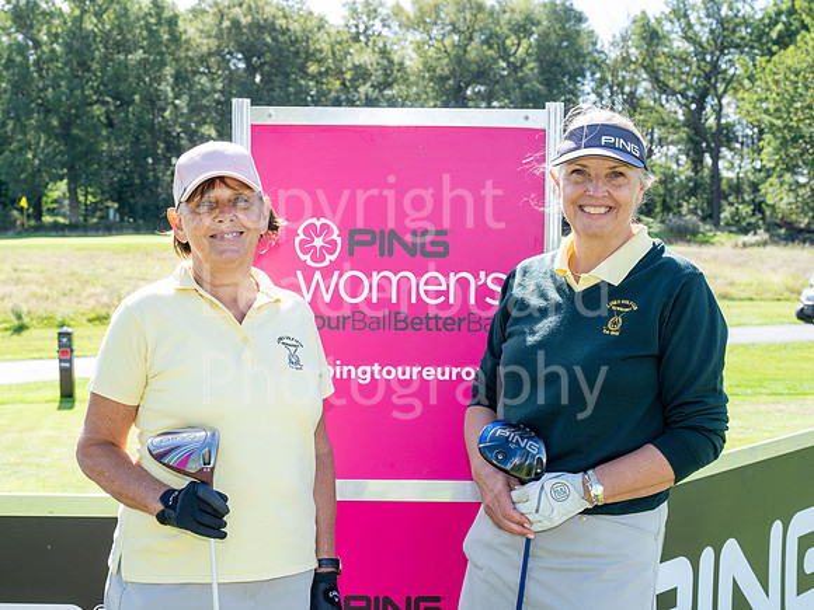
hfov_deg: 36.9
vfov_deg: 28.1
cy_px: 305
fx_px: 1221
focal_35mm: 52
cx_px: 407
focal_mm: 48
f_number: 7.1
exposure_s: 1/200
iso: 250
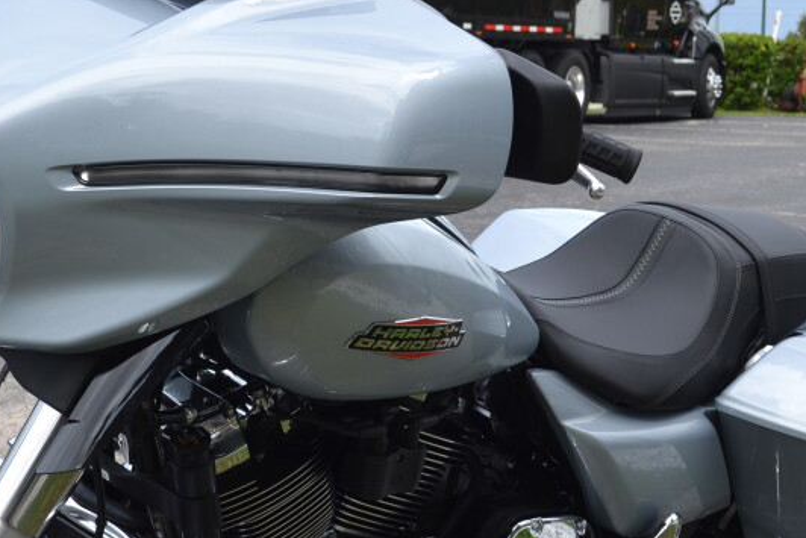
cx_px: 264
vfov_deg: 15.5
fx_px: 1971
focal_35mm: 88
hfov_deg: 23.0
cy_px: 383
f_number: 7.1
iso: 100
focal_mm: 26
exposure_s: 1/200
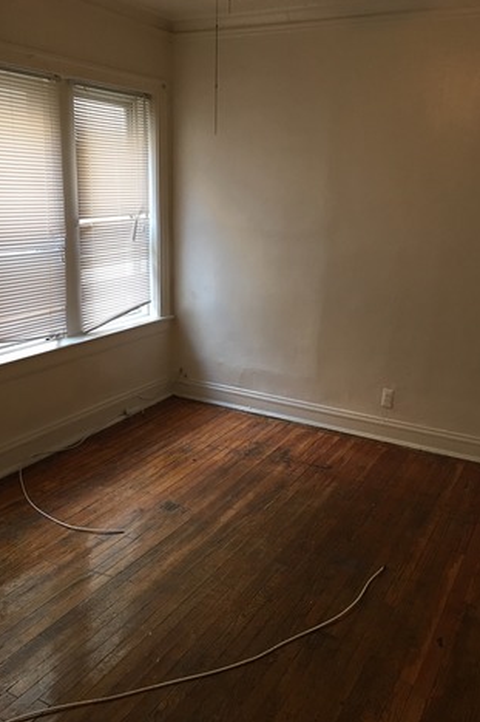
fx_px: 620
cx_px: 247
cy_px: 352
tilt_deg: -12.9
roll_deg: -1.6
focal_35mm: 31
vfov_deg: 60.3
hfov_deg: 42.3
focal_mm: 4.15
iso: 50
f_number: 2.2
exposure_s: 1/15
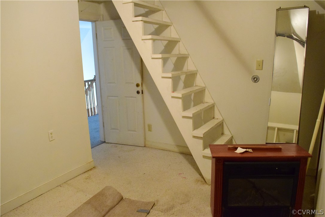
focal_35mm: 27
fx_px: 244
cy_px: 108
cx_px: 162
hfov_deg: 67.4
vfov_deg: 47.9
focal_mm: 18
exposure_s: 1/40
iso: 6400
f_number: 5.6
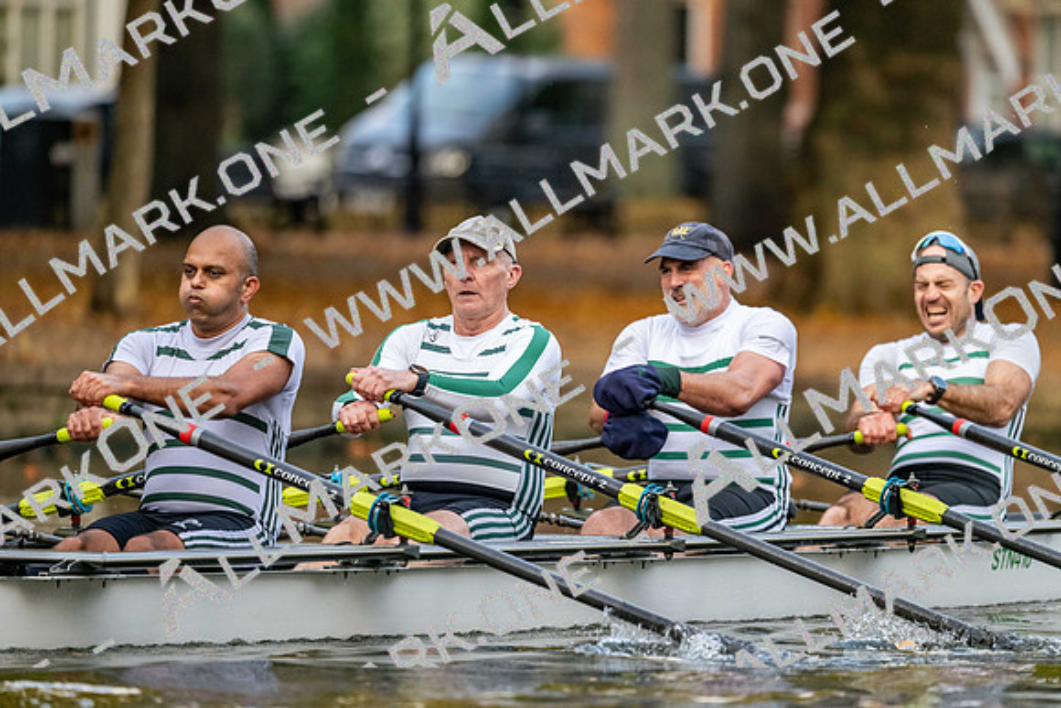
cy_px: 354
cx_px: 530
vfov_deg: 3.4
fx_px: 11791
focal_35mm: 400
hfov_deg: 5.2
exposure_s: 1/2500
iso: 3200
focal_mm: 400
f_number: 4.5
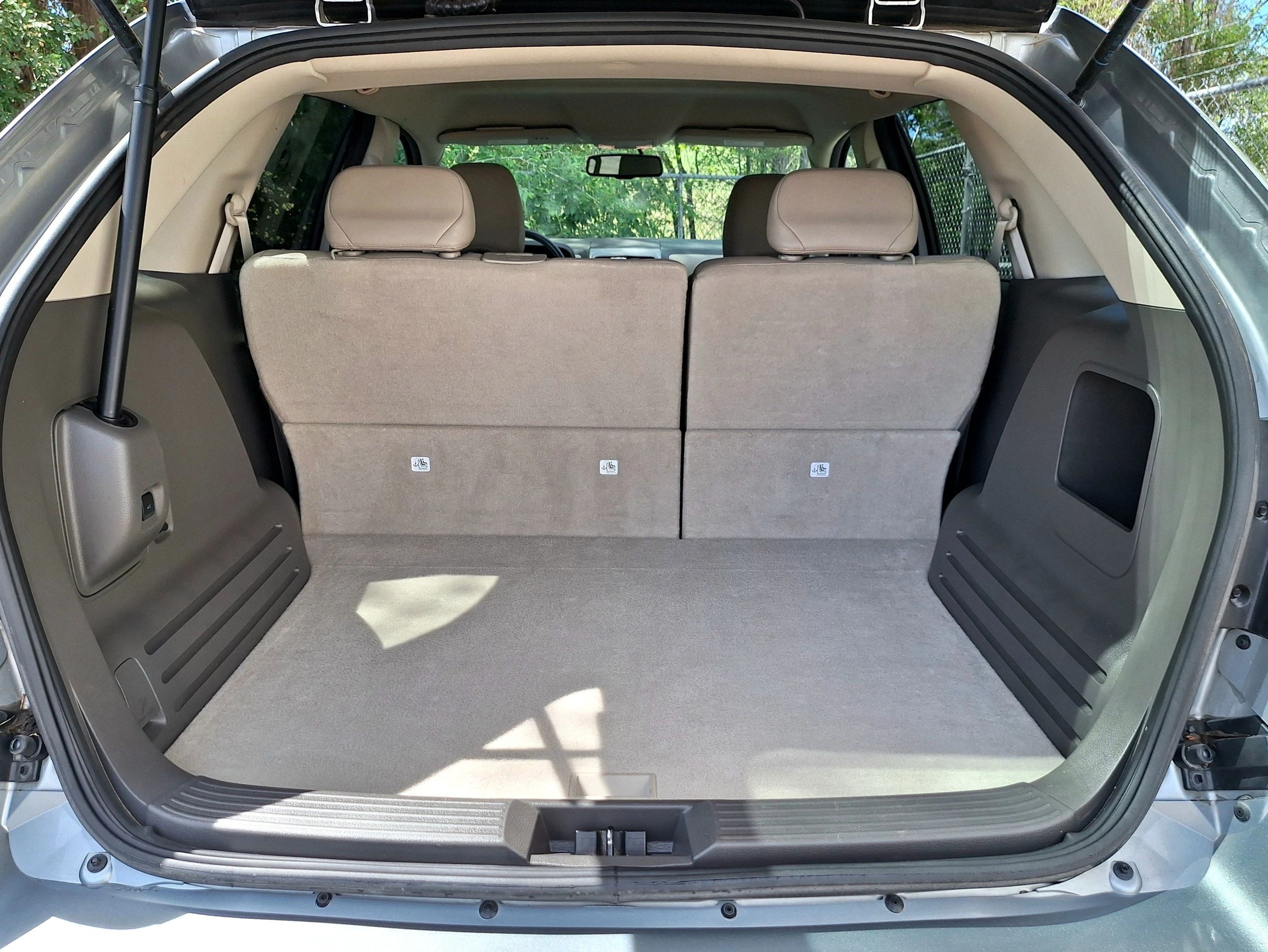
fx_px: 843
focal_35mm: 23
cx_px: 634
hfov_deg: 73.9
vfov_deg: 58.9
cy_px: 476
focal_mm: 5.54
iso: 40
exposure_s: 1/556
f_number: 1.8
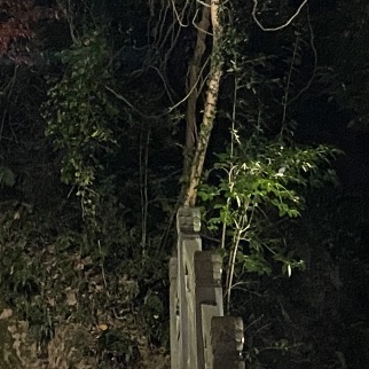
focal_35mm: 144
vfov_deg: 11.5
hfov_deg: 11.9
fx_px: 1737
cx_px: -72
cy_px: -234
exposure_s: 1/30
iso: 640
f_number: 1.8
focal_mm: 4.25
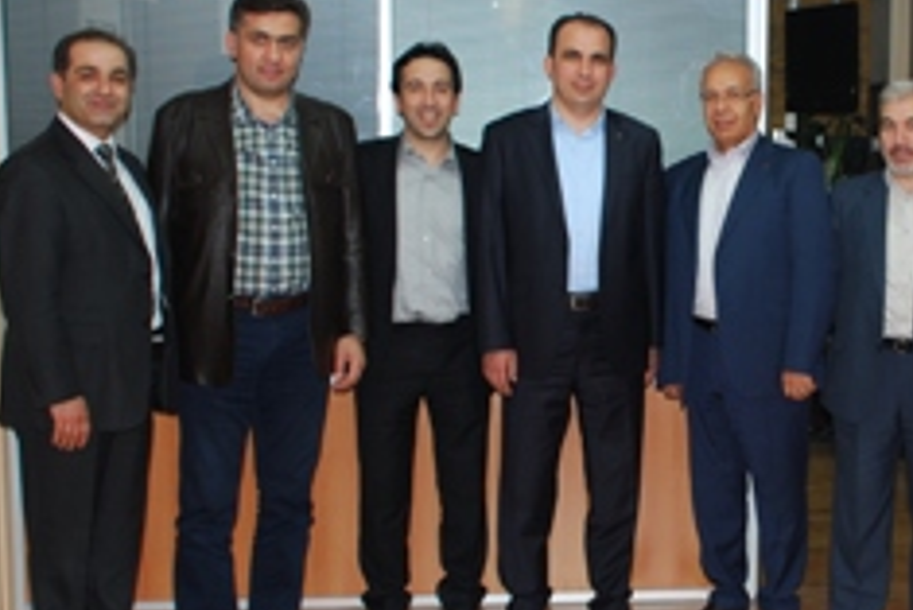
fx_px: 1599
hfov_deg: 31.0
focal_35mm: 63
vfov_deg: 21.6
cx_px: 738
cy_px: 315
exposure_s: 1/60
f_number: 3.8
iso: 220
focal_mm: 22
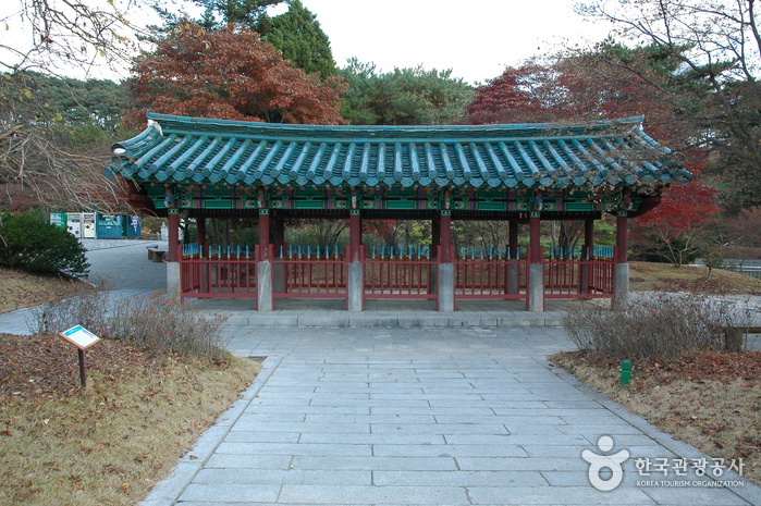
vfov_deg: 43.5
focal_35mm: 30
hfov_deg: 62.0
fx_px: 634
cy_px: 253
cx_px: 380
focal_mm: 20
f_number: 5
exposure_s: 1/125
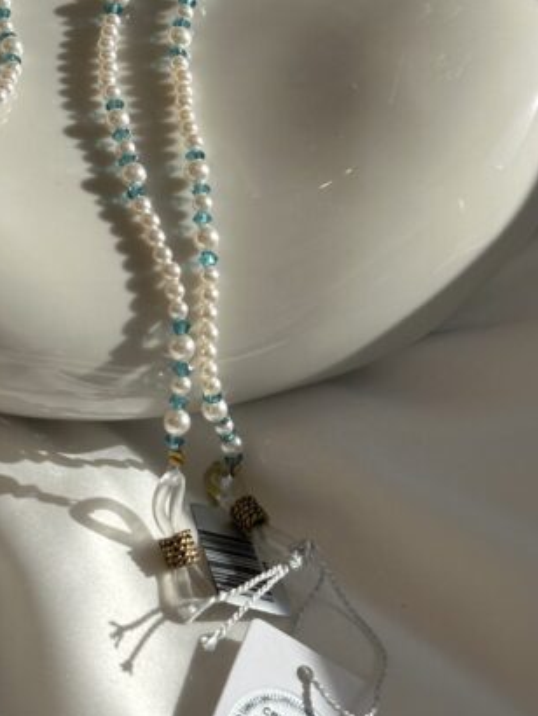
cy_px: 203
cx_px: 73
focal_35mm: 91
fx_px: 1884
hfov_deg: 16.1
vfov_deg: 21.4
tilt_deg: -53.1
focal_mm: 6.86
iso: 64
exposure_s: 1/5882
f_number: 1.78
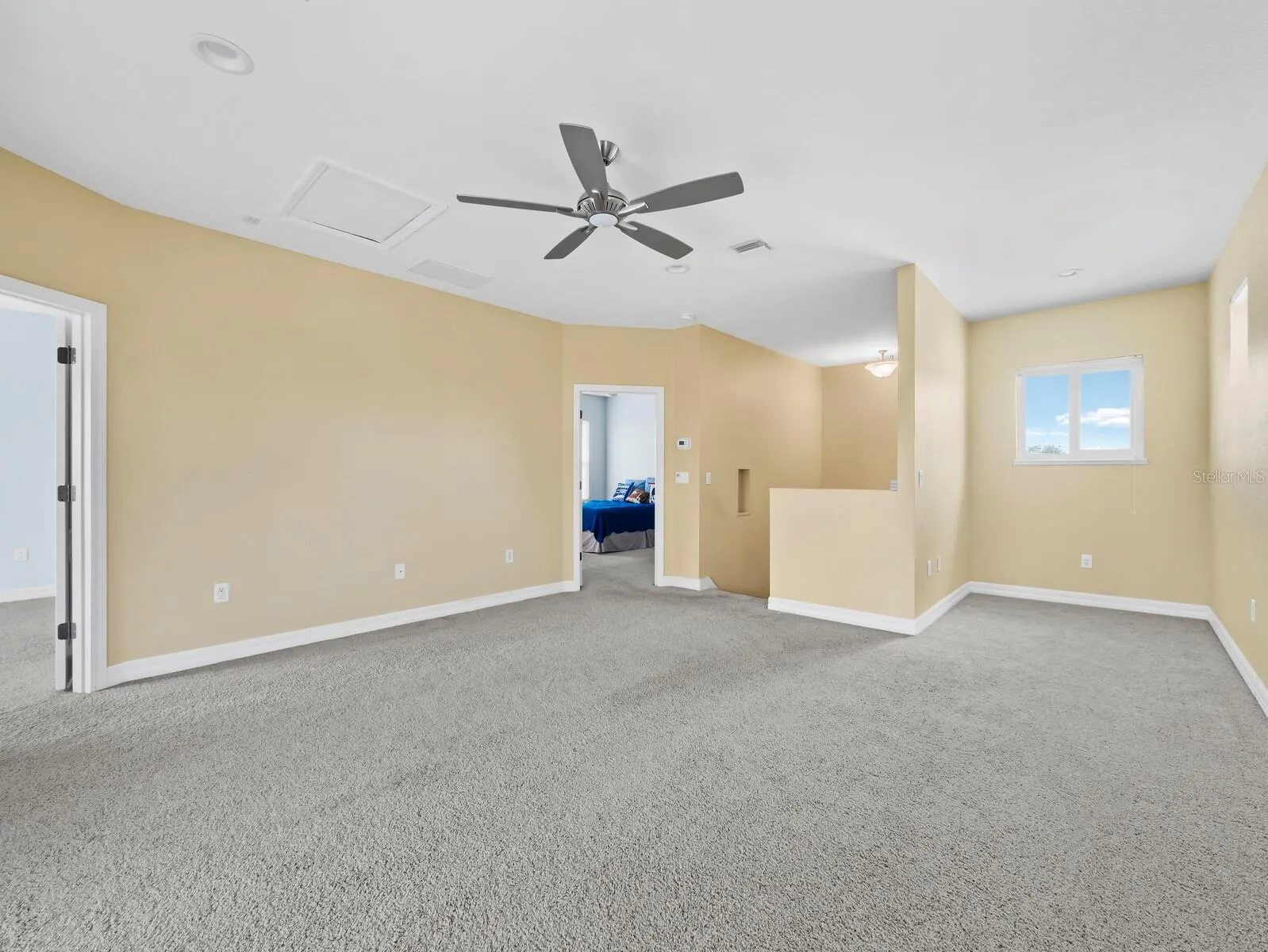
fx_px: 513
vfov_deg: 85.7
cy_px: 476
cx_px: 634
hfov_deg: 102.0
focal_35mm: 14
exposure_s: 1/1.25
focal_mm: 7
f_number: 11
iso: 400
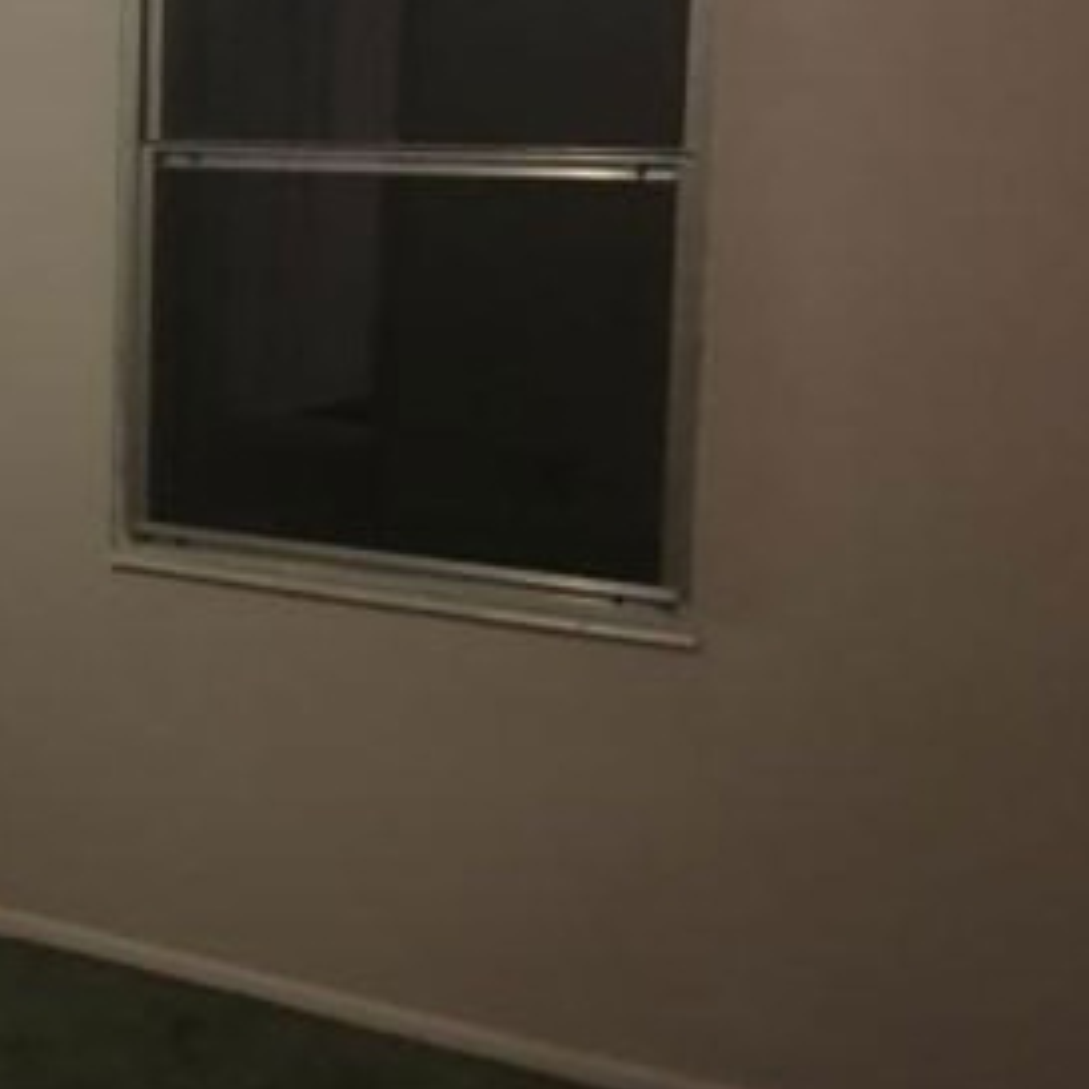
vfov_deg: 28.3
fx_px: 2136
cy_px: 299
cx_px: -176
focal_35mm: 60
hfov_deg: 25.9
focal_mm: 4.15
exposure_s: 1/4
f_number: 2.2
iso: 100
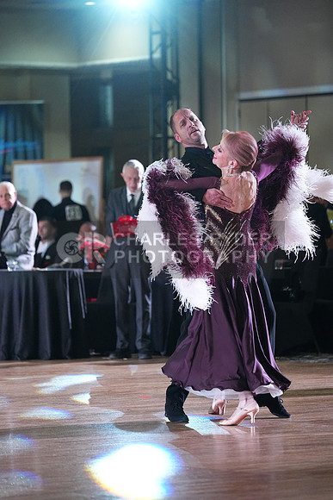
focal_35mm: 200
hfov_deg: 6.9
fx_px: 2773
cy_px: 250
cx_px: 166
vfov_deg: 10.3
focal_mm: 200
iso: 6400
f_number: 4
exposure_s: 1/400
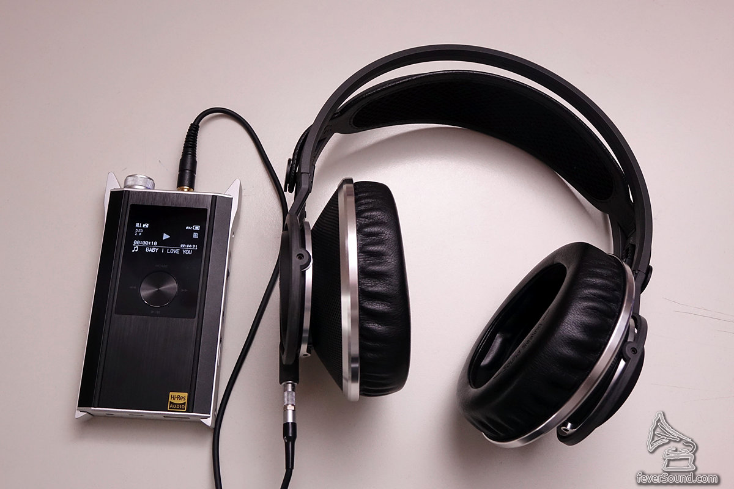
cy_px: 244
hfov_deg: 46.4
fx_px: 856
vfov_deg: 31.9
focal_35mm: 42
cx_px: 367
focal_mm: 15.45
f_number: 5.6
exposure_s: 1/60
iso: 800
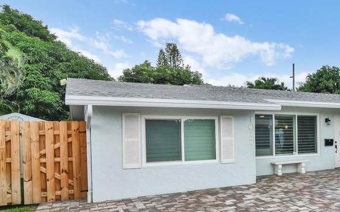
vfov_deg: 35.1
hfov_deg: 44.6
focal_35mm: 36
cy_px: 134
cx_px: 351
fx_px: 333
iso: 200
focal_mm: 16
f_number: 11
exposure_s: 1/250
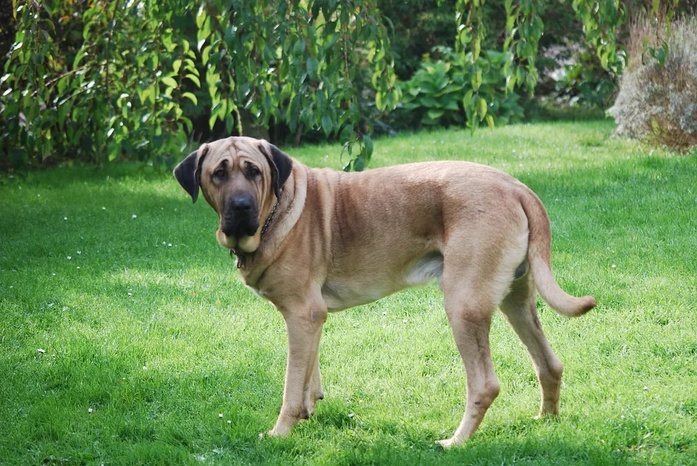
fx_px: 2762
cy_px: 233
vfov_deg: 9.7
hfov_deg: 14.4
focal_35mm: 142
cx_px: 348
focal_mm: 95
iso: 200
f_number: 4.5
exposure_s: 1/320
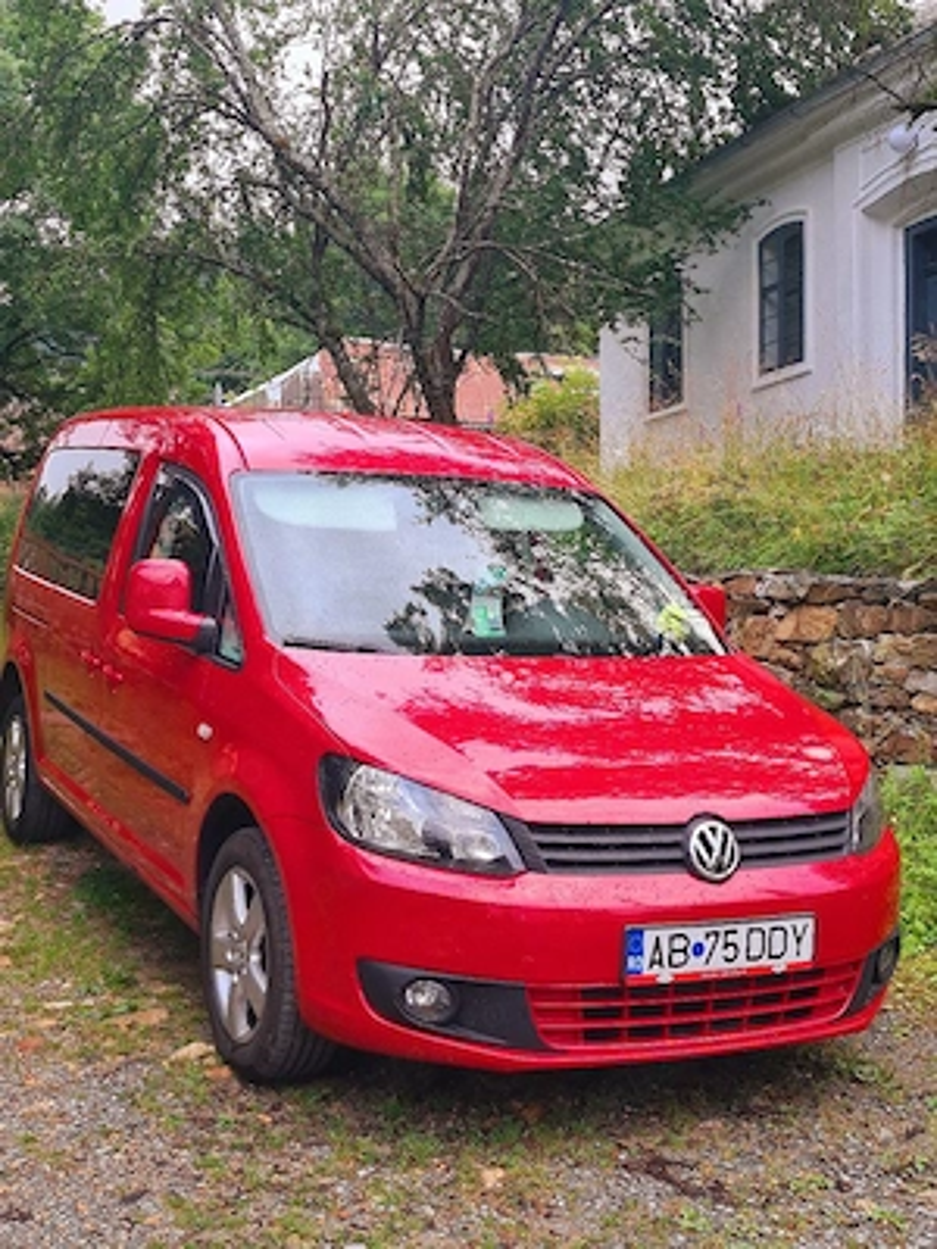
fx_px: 938
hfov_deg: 53.1
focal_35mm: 26
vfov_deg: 67.3
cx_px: 468
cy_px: 624
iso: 64
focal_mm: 5.4
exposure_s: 1/50
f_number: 1.8
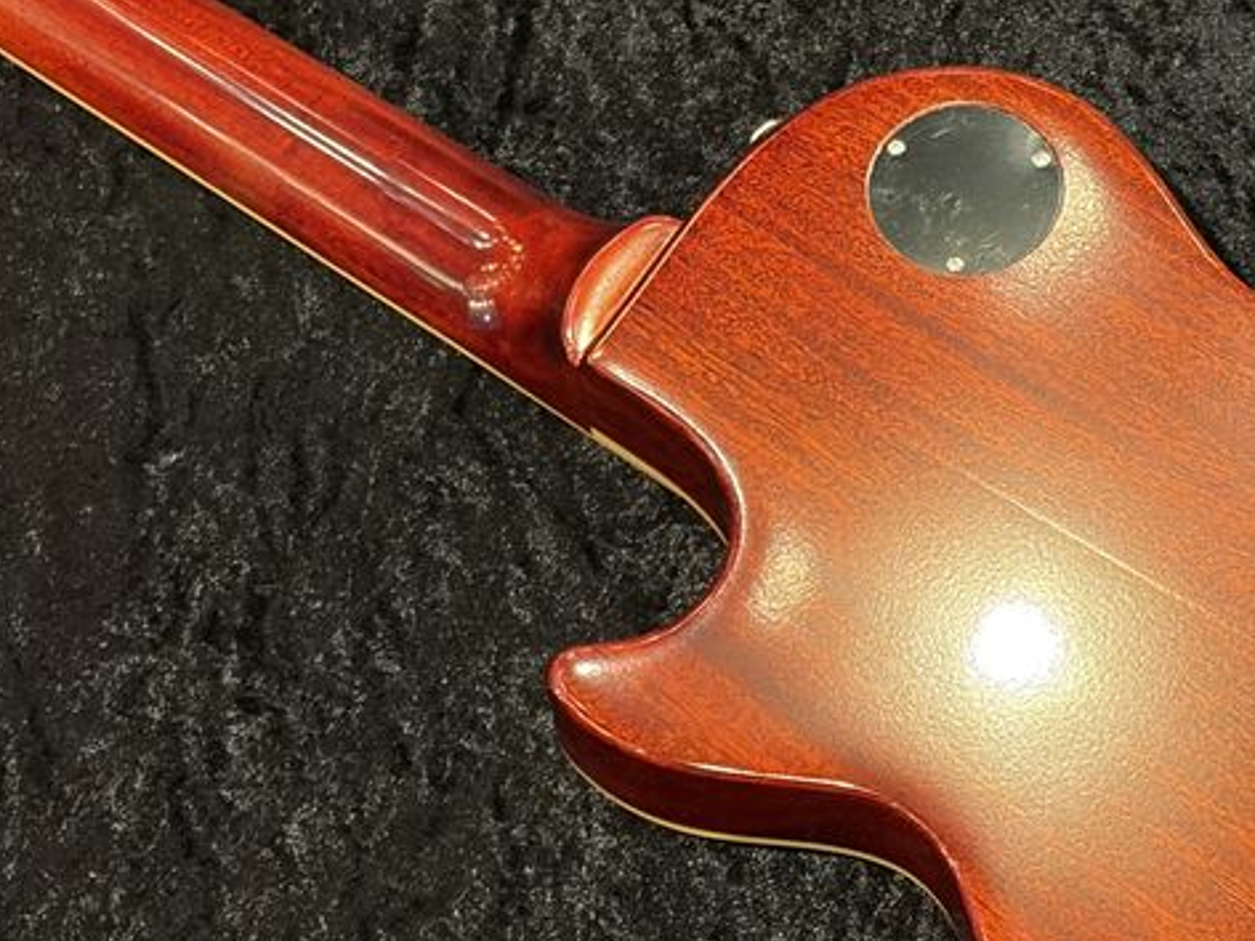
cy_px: 423
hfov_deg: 14.0
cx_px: 662
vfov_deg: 10.5
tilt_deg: -65.6
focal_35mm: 141
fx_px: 5112
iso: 125
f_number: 1.6
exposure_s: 1/40
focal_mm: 5.96
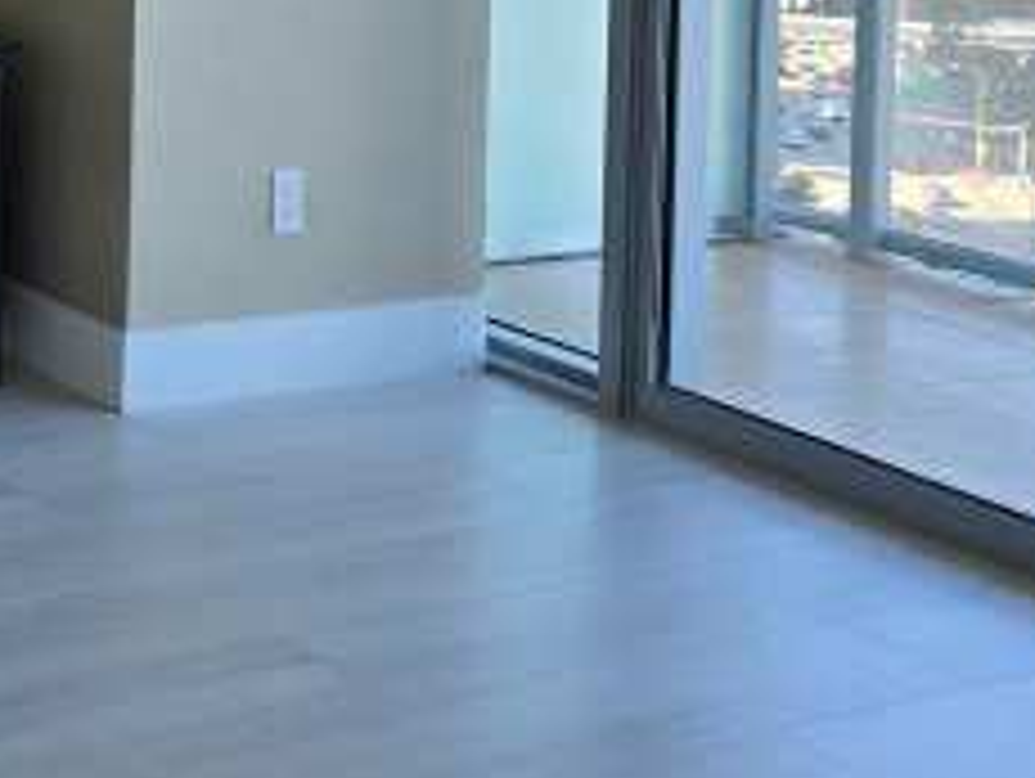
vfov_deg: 17.2
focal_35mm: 80
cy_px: -283
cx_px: -482
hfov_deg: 21.0
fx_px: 2394
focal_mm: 6.3
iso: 40
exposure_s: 1/180
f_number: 1.7
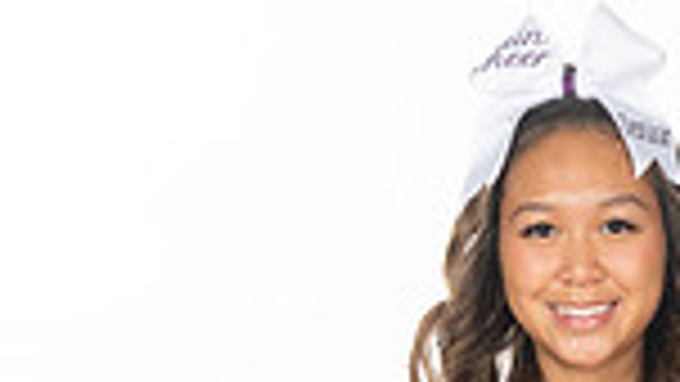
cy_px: 1007
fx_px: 3156
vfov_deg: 6.5
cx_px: 531
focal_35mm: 175
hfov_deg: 12.3
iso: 800
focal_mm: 56
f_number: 7.1
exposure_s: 1/320
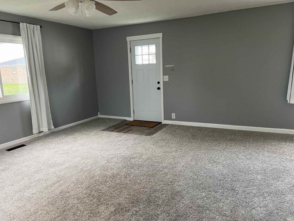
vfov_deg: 53.0
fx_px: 221
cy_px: 110
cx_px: 147
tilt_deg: -10.4
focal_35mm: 26
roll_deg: +1.9
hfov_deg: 67.3
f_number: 1.5
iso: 200
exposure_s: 1/60
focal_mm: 5.7
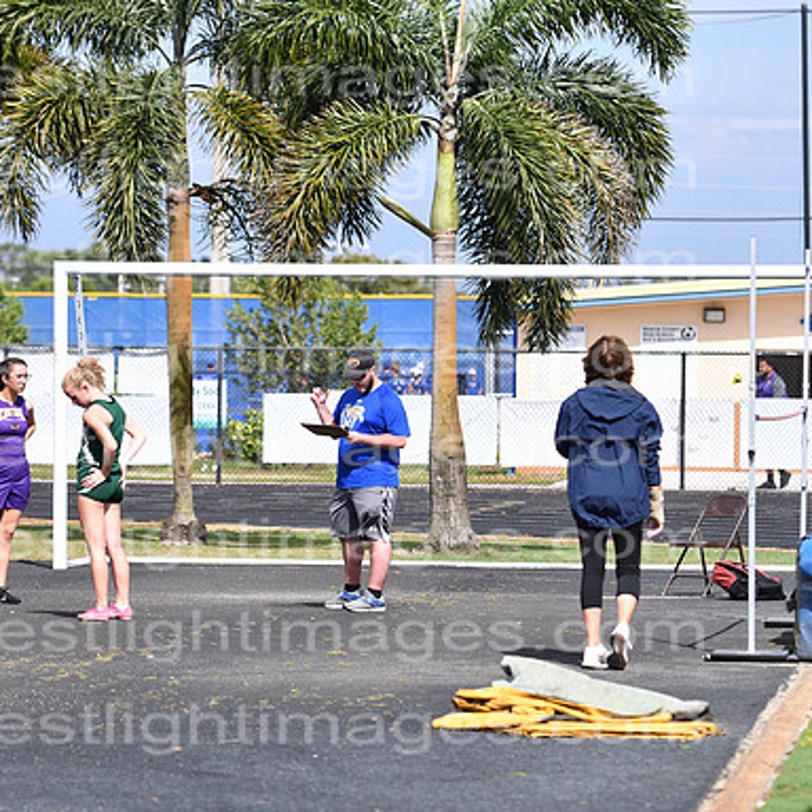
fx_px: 5626
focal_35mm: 212
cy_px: 405
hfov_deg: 8.2
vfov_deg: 8.3
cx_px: 224
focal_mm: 110
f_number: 4
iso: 200
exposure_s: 1/3200
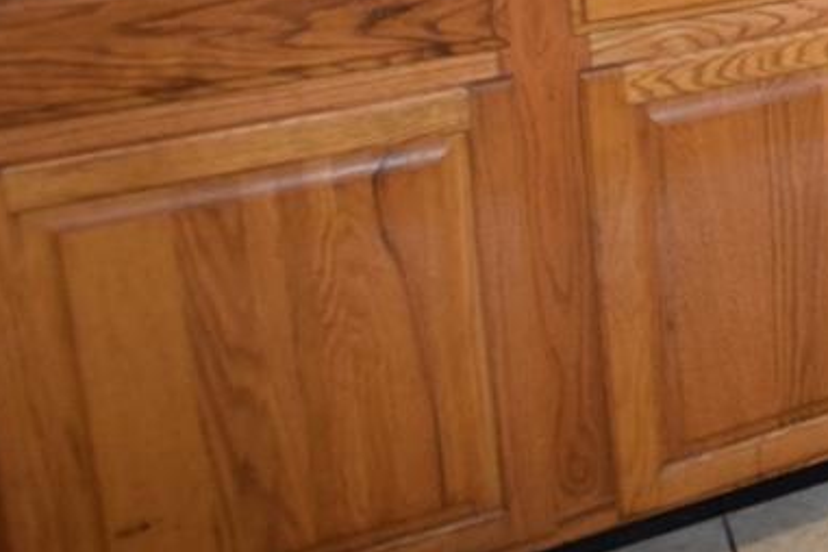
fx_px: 1449
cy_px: -302
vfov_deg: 18.7
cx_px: 1450
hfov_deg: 21.8
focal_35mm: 63
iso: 800
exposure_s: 1/80
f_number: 4.5
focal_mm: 10
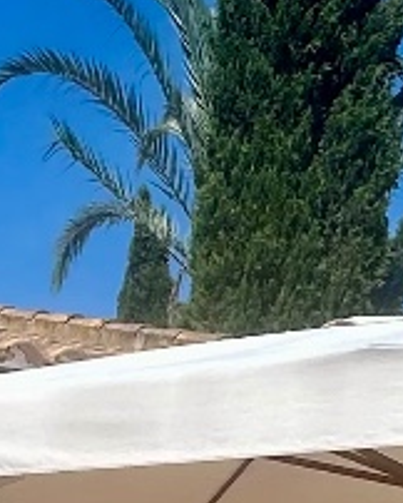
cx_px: 104
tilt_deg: -0.9
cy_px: 682
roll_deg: -1.1
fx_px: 1608
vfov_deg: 16.6
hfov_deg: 14.2
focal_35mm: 108
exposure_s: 1/3040
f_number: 2.2
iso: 50
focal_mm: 2.22
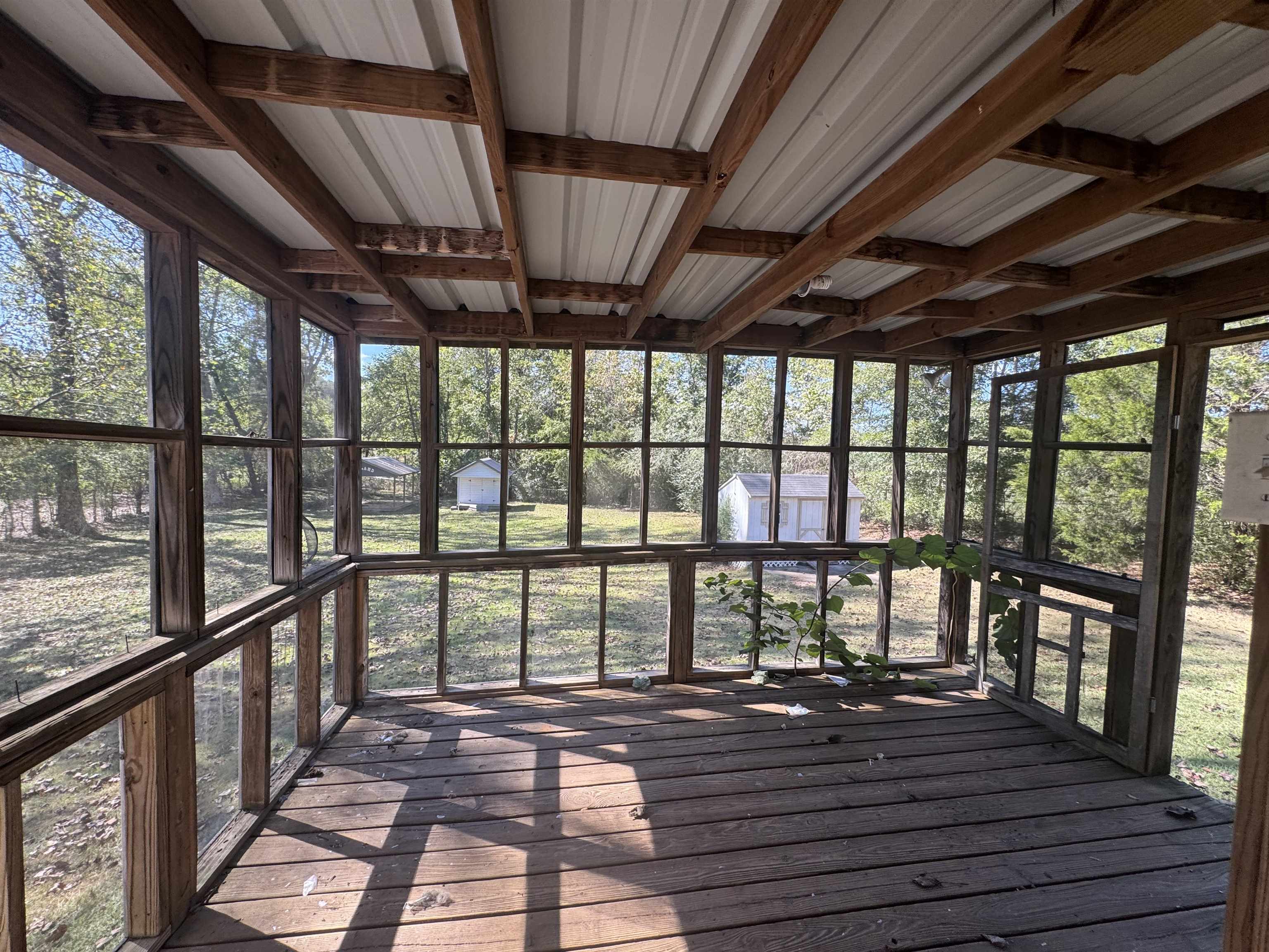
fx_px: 513
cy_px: 476
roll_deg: -1.7
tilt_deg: -3.7
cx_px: 634
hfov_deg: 102.1
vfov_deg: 85.7
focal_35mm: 14
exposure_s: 1/198
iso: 40
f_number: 2.2
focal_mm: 2.22
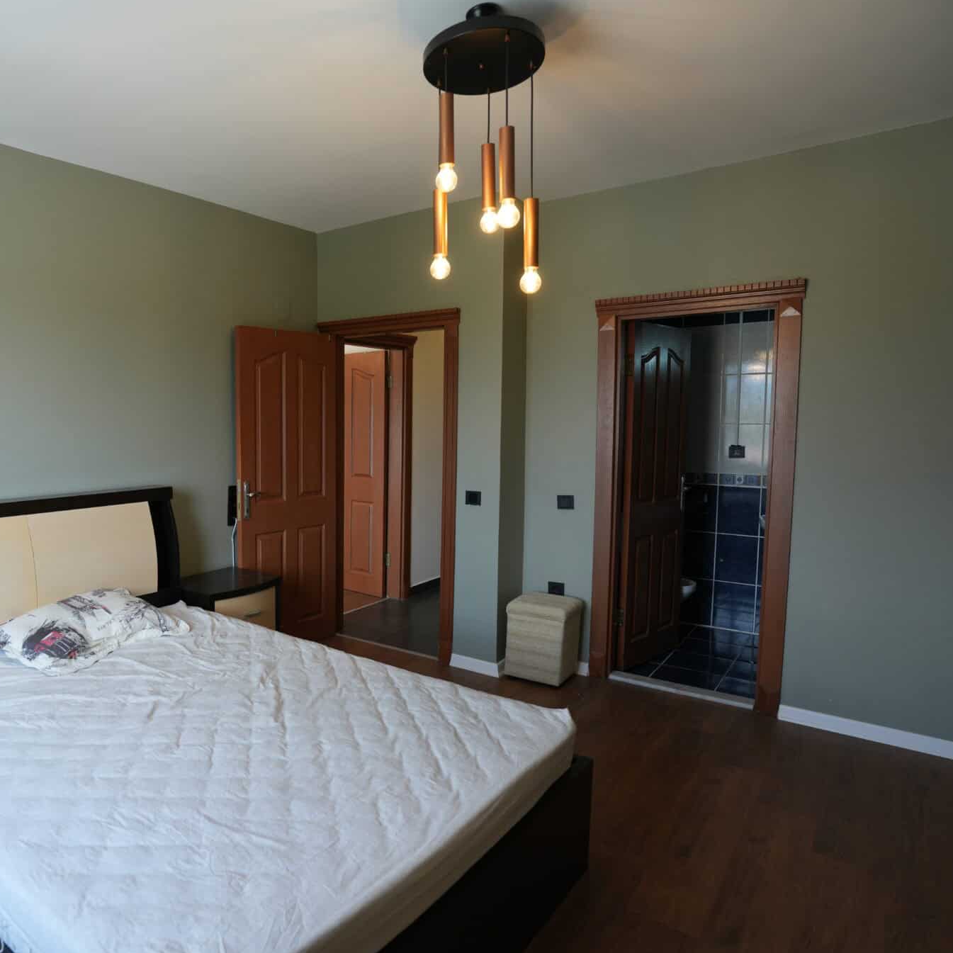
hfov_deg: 66.5
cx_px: 272
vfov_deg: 69.6
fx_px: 685
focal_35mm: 22
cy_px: 480
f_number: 4
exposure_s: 1/160
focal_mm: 17
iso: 400
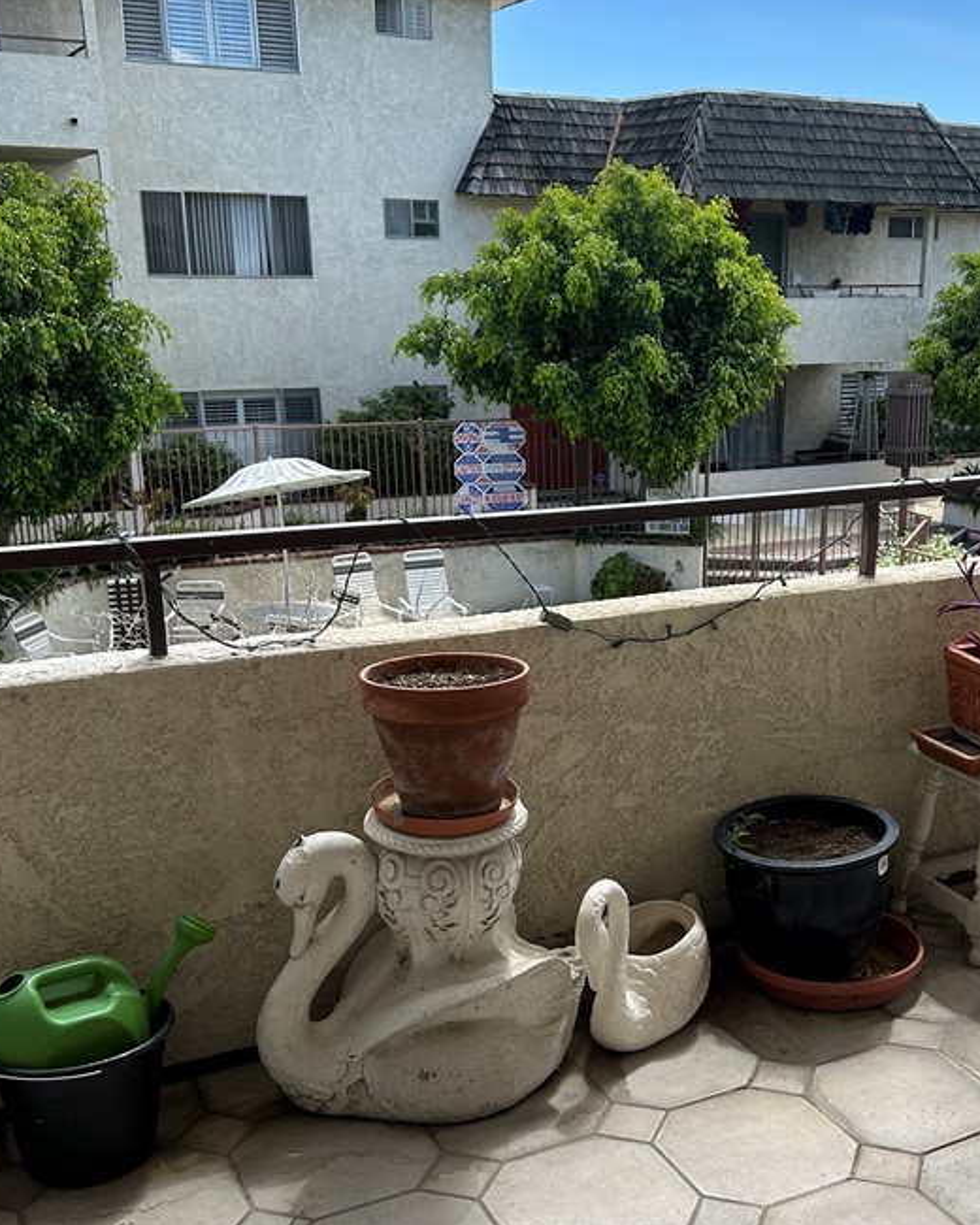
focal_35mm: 40
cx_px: 695
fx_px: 1450
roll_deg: -0.9
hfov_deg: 36.7
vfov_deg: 45.7
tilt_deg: -18.7
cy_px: 705
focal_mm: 5.7
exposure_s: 1/1344
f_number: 1.5
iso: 50
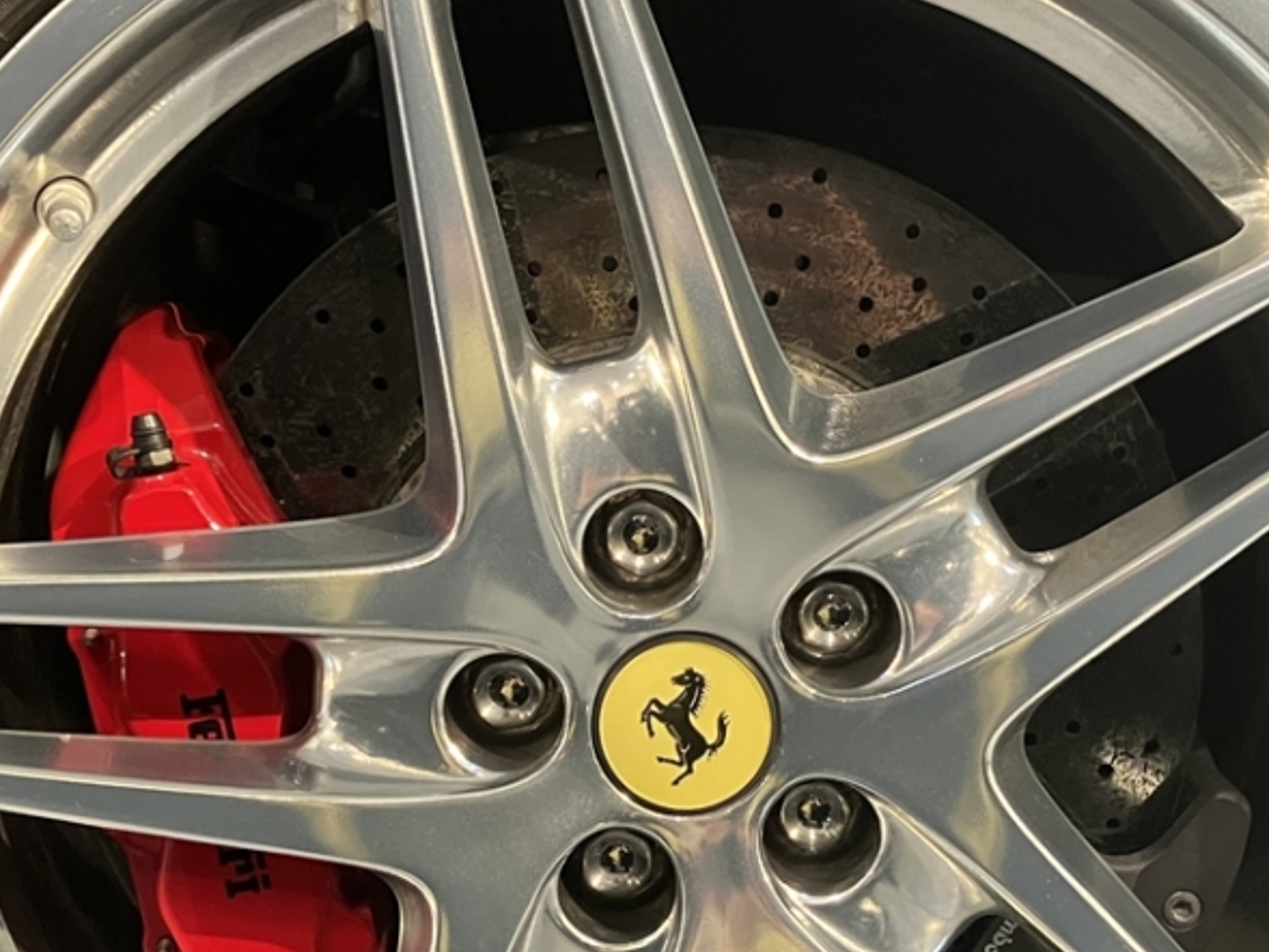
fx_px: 2090
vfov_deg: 25.5
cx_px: 692
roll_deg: -2.2
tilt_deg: -12.9
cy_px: 657
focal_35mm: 57
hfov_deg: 33.8
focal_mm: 3.99
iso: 320
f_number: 1.8
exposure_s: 1/50
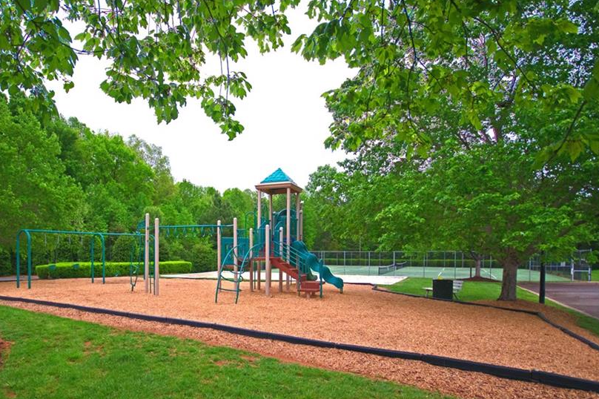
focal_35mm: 19
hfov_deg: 85.7
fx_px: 316
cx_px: 236
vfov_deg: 63.6
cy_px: 250
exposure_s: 1/60
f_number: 20
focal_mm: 10
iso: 1600
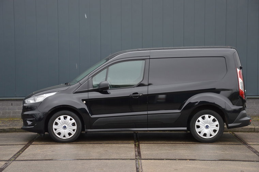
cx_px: 130
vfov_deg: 13.8
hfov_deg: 20.6
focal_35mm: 99
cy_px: 86
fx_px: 711
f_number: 5.3
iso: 400
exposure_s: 1/160
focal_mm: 66
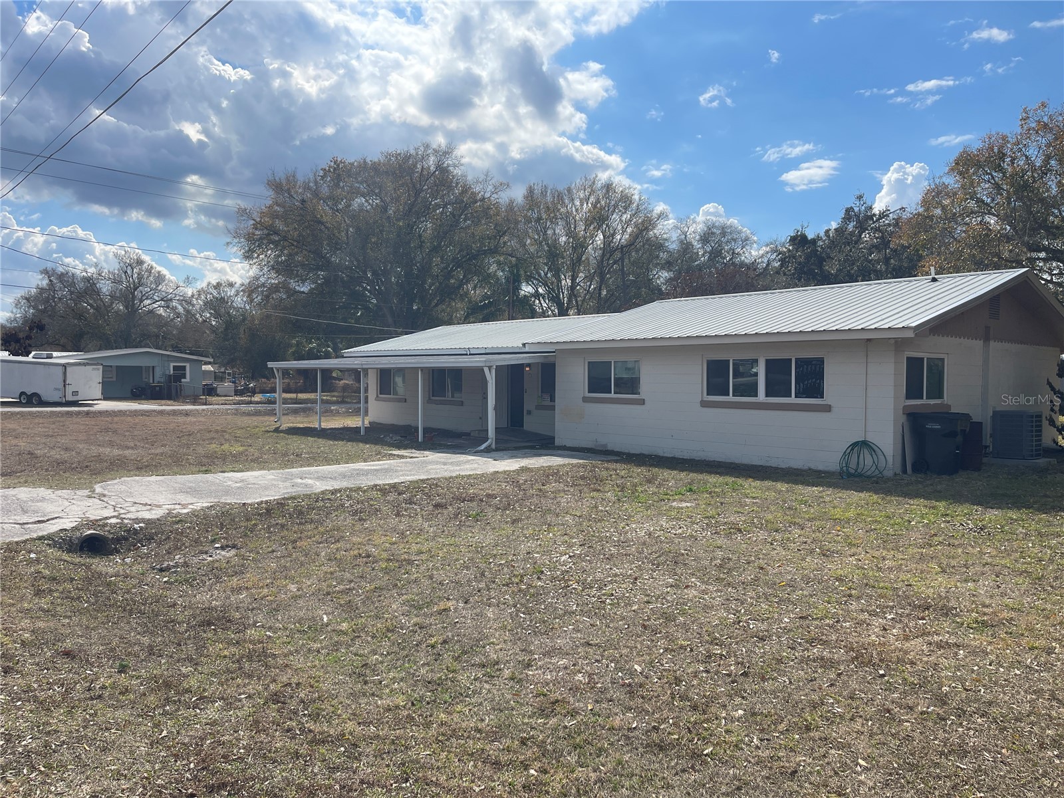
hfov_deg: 69.4
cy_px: 399
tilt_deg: -2.2
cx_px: 532
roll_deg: -1.2
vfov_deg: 54.9
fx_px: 768
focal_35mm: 25
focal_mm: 5.1
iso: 32
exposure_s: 1/5376
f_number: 1.6
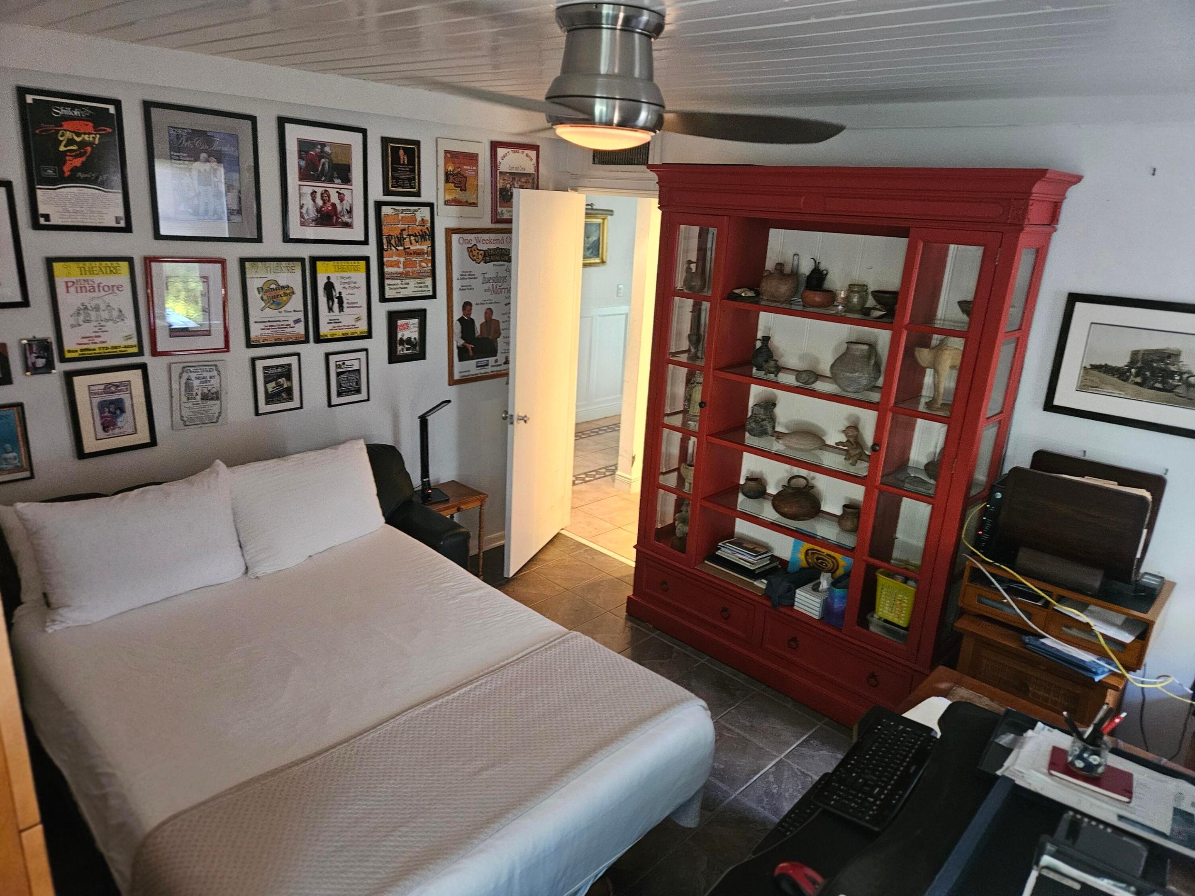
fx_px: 794
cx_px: 598
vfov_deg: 58.9
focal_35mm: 23
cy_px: 448
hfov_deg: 73.9
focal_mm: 5.4
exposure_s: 1/60
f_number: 1.8
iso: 800
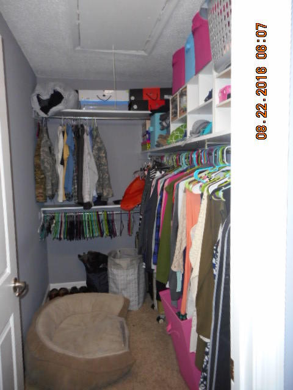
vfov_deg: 69.4
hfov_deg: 54.9
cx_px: 146
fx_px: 282
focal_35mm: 25
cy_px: 195
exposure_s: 1/25
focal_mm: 4.5
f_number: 3.7
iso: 320
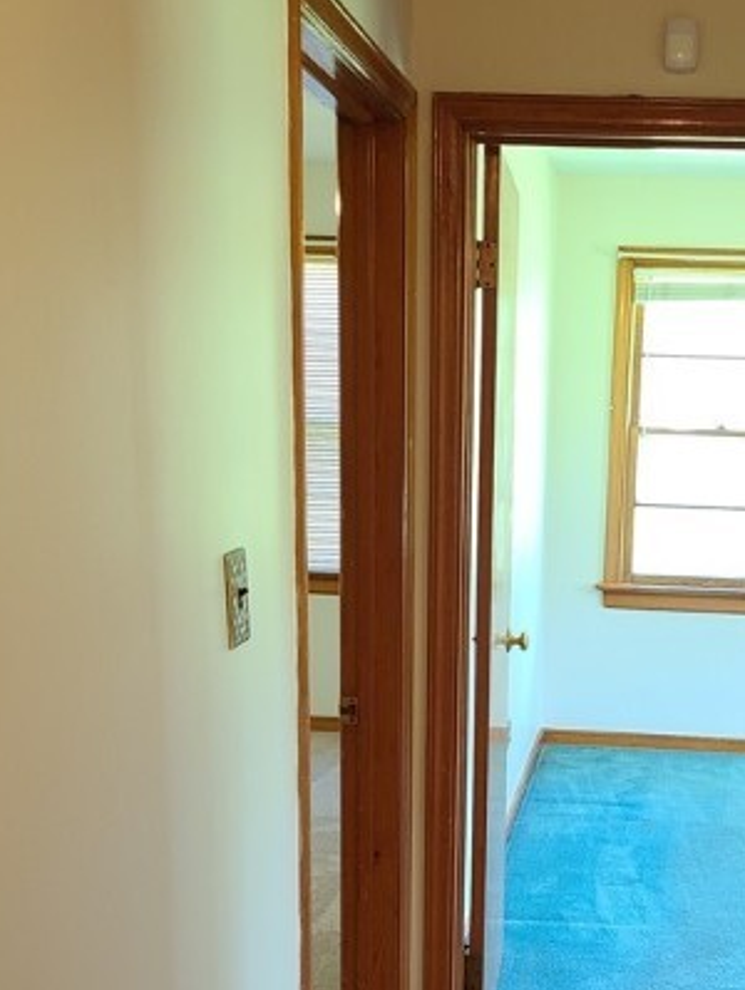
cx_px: 576
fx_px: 1432
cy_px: 772
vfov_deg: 37.0
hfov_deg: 28.6
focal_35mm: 50
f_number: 1.8
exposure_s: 1/40
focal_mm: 5.4
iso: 200
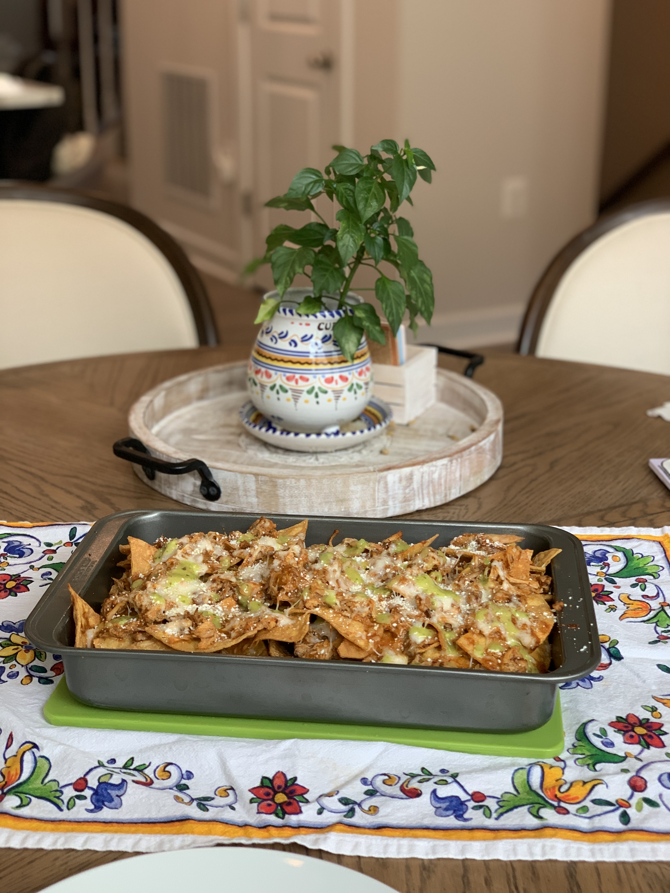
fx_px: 1342
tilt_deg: -19.0
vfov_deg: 36.8
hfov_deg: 28.0
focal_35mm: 52
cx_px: 335
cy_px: 446
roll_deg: -0.3
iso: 80
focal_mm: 6
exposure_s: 1/120
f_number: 2.4
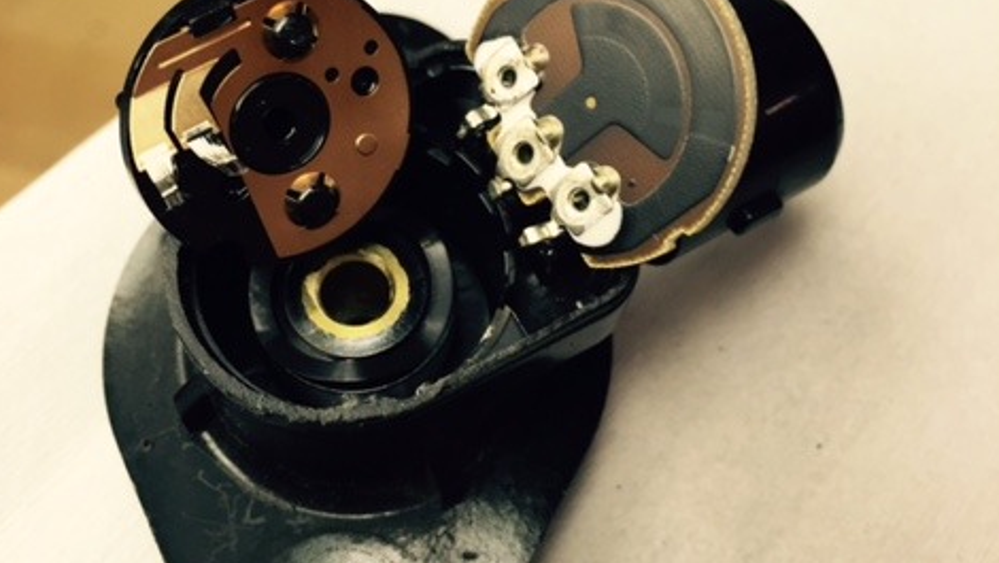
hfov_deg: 47.3
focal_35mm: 43
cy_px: 189
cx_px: 495
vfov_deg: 27.6
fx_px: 1140
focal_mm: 4.15
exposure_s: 1/60
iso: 40
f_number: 2.2
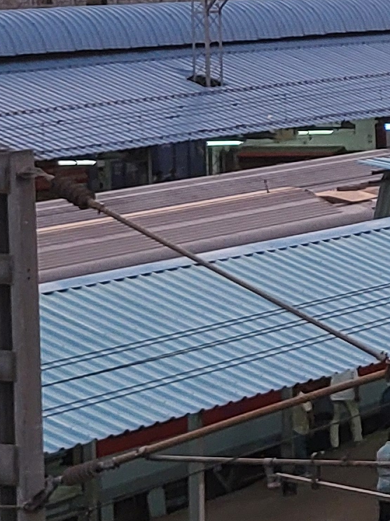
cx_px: 1076
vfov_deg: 13.8
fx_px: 2104
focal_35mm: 140
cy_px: -50
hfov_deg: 9.0
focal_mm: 5.4
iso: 160
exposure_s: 1/100
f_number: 1.8
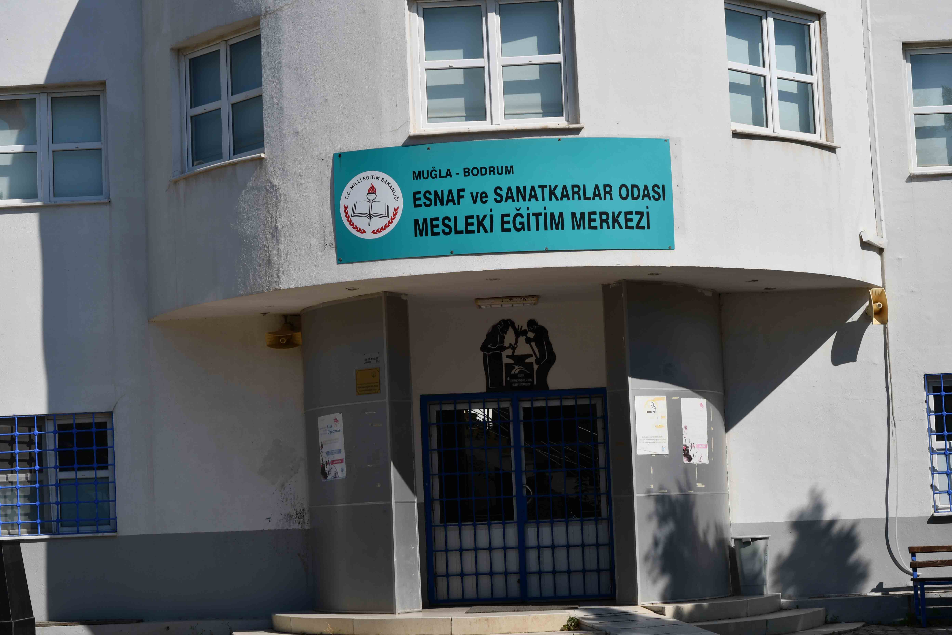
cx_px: 476
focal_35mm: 75
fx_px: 1983
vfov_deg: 18.2
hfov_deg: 27.0
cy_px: 318
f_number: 13
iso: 100
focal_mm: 50
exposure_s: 1/250
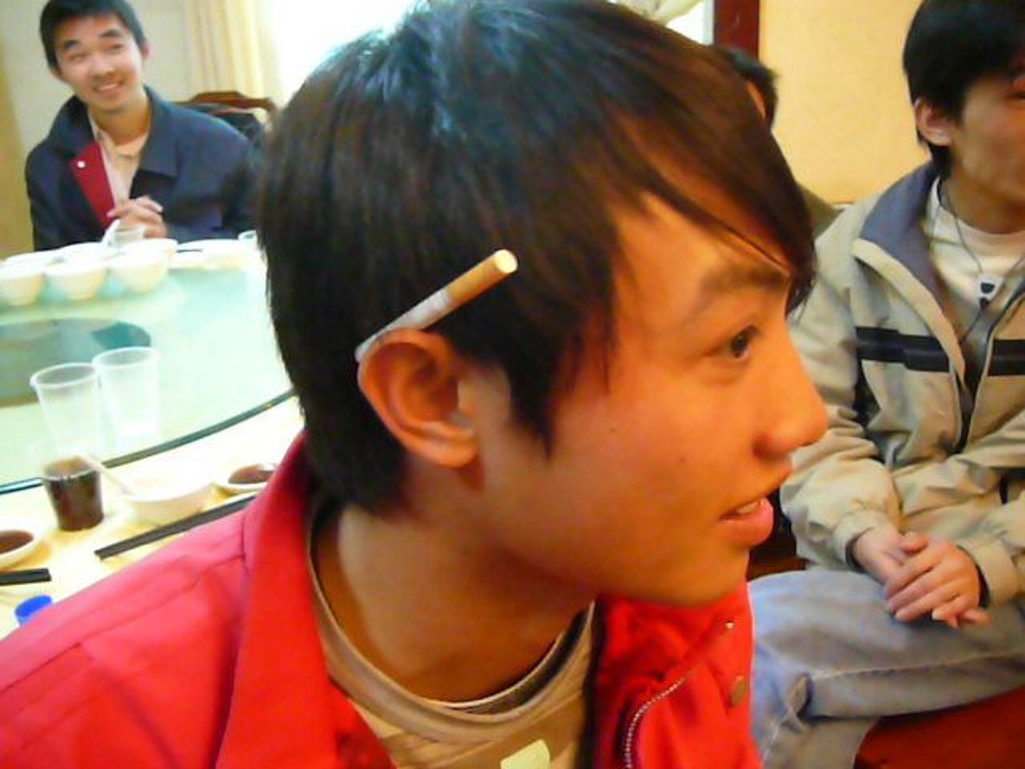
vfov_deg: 40.7
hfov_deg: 52.6
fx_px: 1036
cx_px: 512
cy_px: 384
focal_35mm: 35
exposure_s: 1/30
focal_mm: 5.2
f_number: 2.8
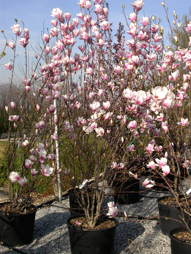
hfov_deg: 30.9
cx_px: 96
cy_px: 127
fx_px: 346
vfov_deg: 40.4
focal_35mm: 47
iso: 100
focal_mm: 9.8
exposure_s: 1/675
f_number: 5.1
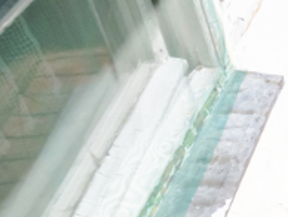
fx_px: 600
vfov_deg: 20.5
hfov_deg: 21.7
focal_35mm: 72
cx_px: 453
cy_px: 129
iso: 400
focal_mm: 7
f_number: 4
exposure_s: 1/3200
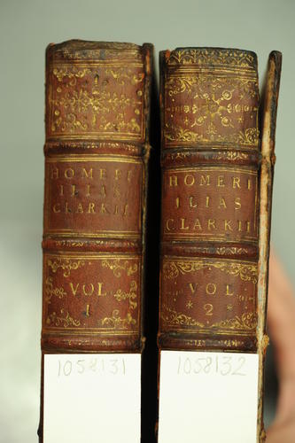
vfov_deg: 33.4
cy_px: 222
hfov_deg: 22.6
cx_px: 148
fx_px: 738
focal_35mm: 60
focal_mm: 60
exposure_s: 1/60
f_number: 4
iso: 400
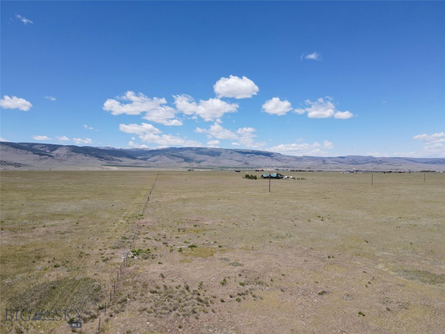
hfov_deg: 71.6
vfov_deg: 56.8
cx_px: 222
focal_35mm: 24
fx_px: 309
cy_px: 167
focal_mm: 4.5
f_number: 2.8
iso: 100
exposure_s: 1/725
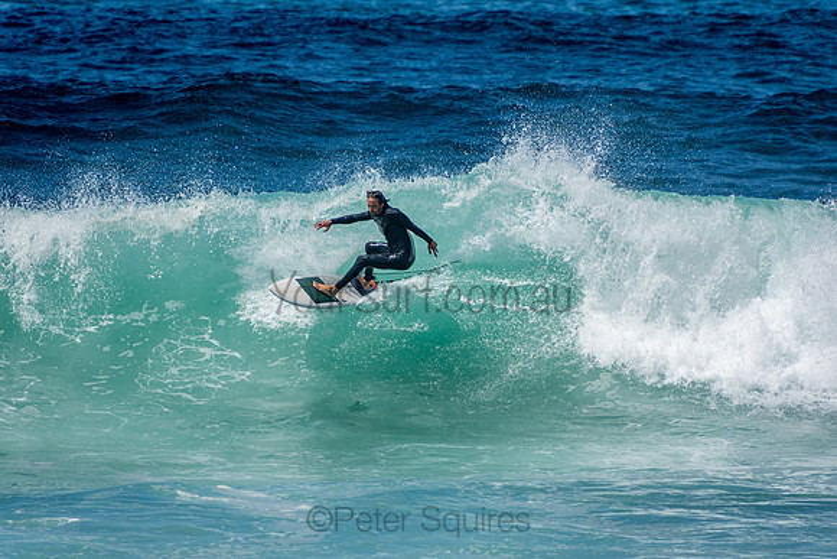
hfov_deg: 3.4
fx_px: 13953
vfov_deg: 2.3
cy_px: 280
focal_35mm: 600
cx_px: 418
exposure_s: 1/2000
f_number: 5.6
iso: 280
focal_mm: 400
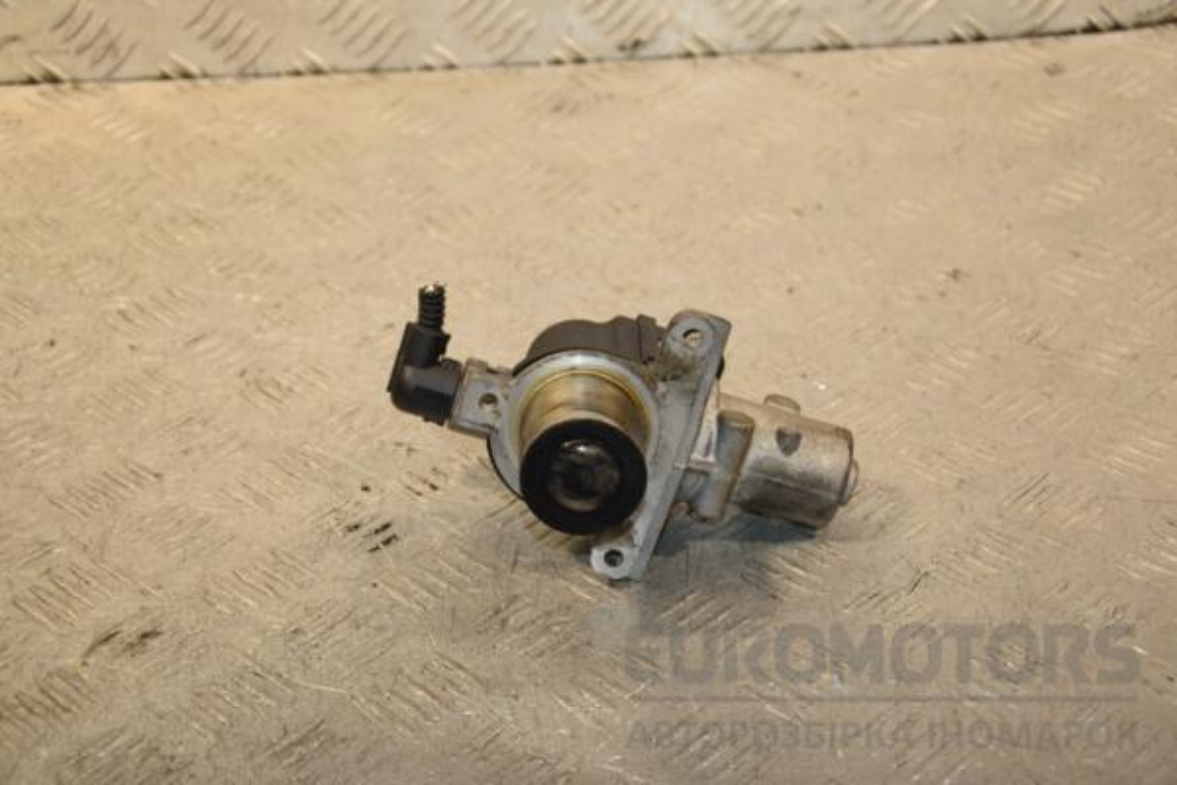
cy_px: 392
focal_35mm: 78
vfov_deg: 17.5
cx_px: 588
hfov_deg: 26.0
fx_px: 2550
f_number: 5.6
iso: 800
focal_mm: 52
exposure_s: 1/200
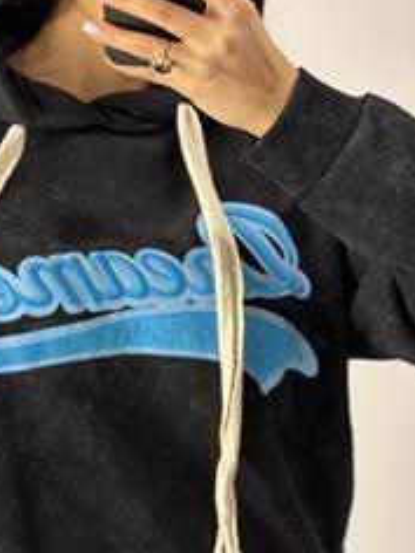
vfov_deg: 23.3
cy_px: 327
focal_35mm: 84
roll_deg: +0.7
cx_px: 66
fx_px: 1343
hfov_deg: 17.4
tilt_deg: -26.4
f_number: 1.78
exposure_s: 1/50
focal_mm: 6.86
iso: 125
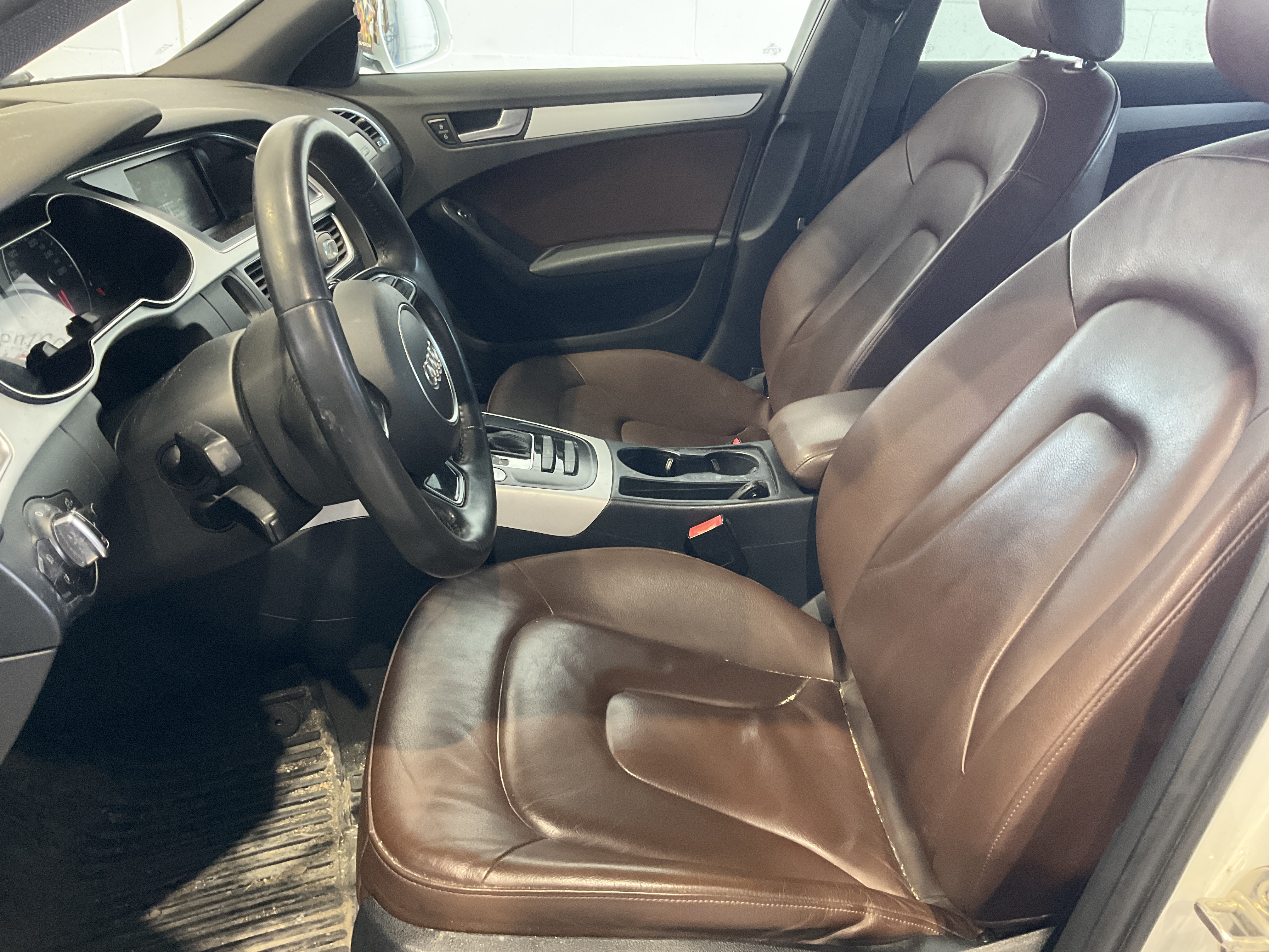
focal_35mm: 29
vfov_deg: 48.2
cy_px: 476
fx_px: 1063
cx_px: 634
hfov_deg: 61.7
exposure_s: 1/40
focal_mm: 3
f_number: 1.8
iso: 320
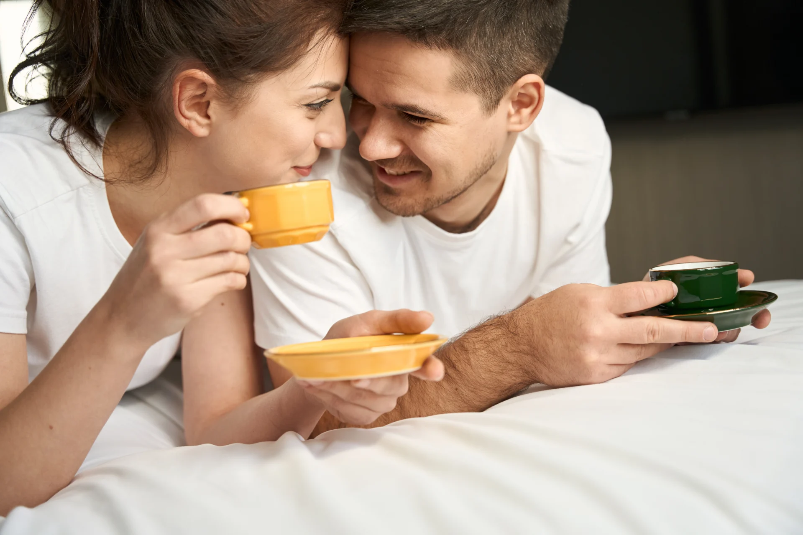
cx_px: 402
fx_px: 1053
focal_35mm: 47
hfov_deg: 41.8
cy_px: 268
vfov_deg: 28.5
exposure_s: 1/250
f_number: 2.8
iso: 800
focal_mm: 47.2
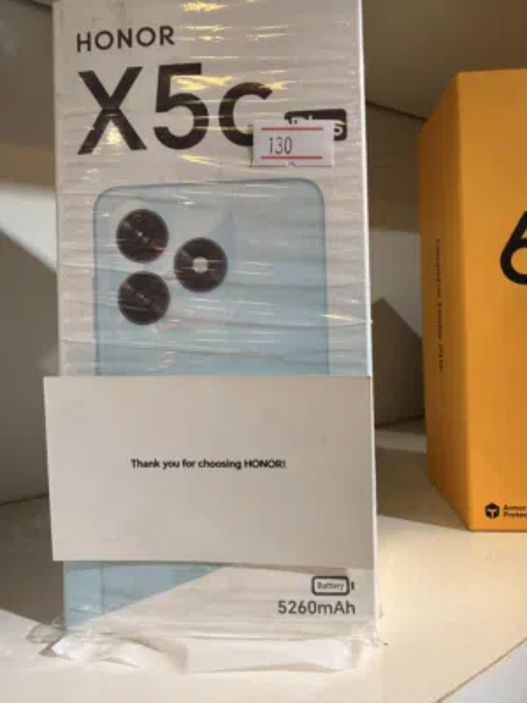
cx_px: 264
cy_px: 352
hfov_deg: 56.8
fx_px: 487
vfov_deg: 71.6
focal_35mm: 24
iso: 40
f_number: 2.2
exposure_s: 1/148
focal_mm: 2.22
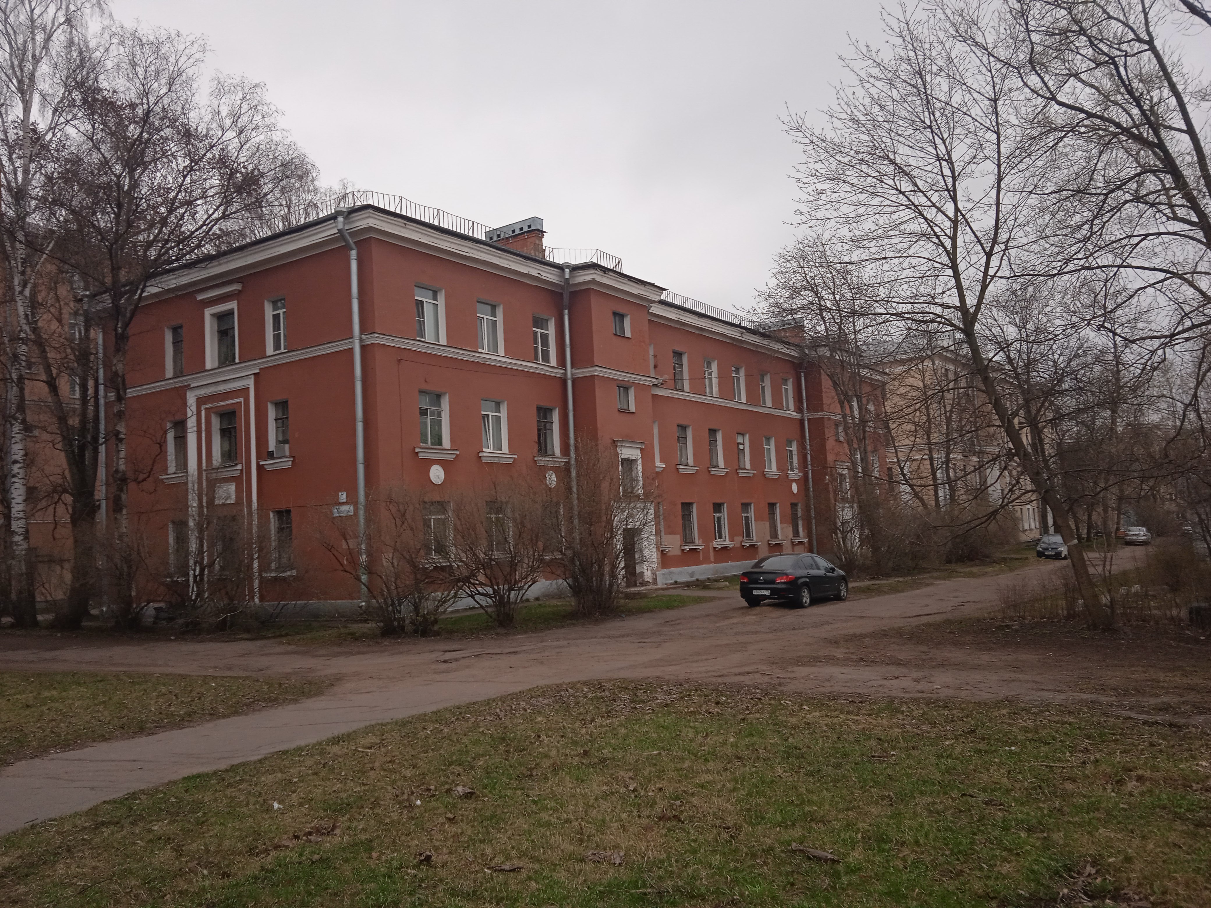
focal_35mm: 28
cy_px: 454
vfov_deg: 49.7
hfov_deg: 63.4
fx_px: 980
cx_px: 606
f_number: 2.2
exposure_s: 1/100
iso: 199
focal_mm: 3.43
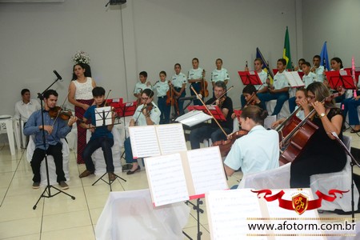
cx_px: 180
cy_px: 120
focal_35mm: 39
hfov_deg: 49.6
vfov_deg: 34.2
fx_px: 390
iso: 1600
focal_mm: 26
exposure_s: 1/80
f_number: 3.8
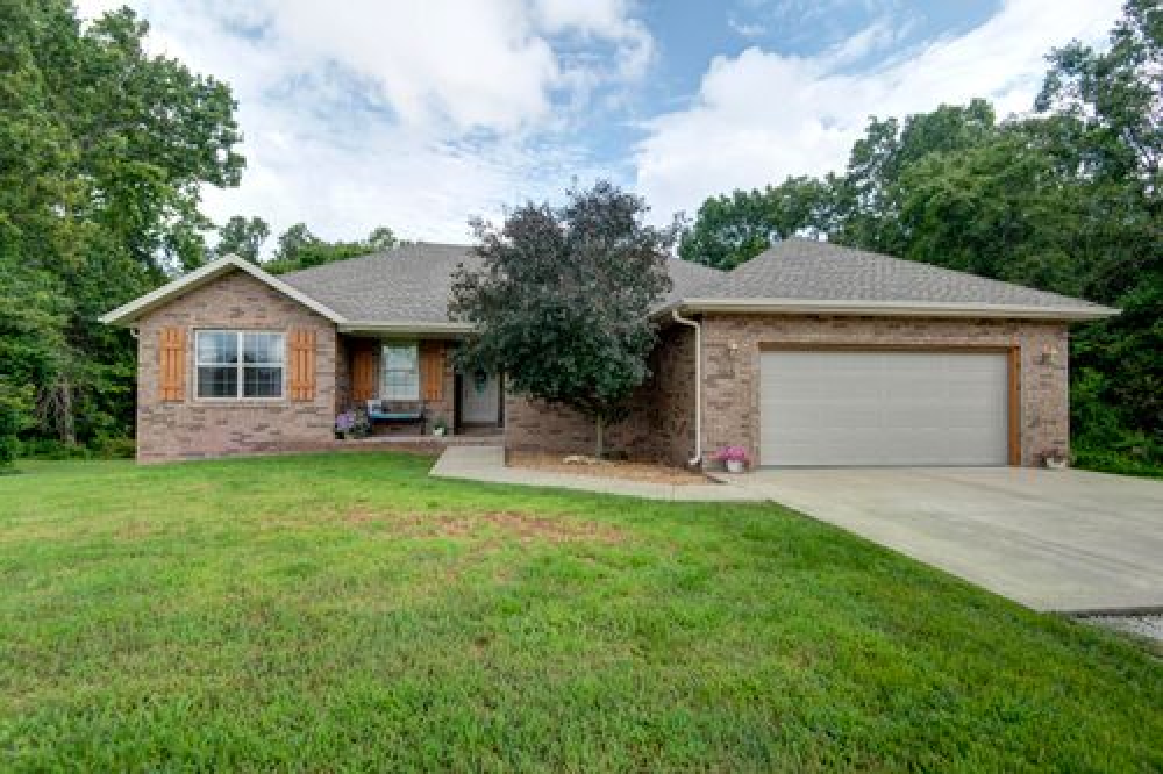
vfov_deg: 67.3
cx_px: 582
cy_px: 387
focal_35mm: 18
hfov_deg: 90.0
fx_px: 581
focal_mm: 18
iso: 100
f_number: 6.7
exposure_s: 1/125
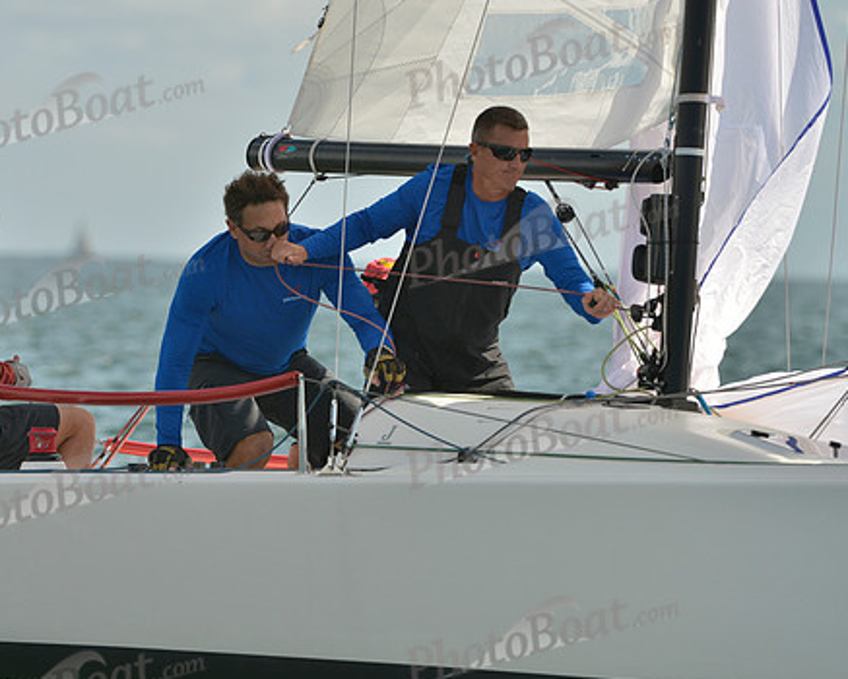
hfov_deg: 4.1
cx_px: 307
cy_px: 366
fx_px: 11876
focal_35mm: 473
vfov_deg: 3.3
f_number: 7.1
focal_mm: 380
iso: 280
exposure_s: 1/1000
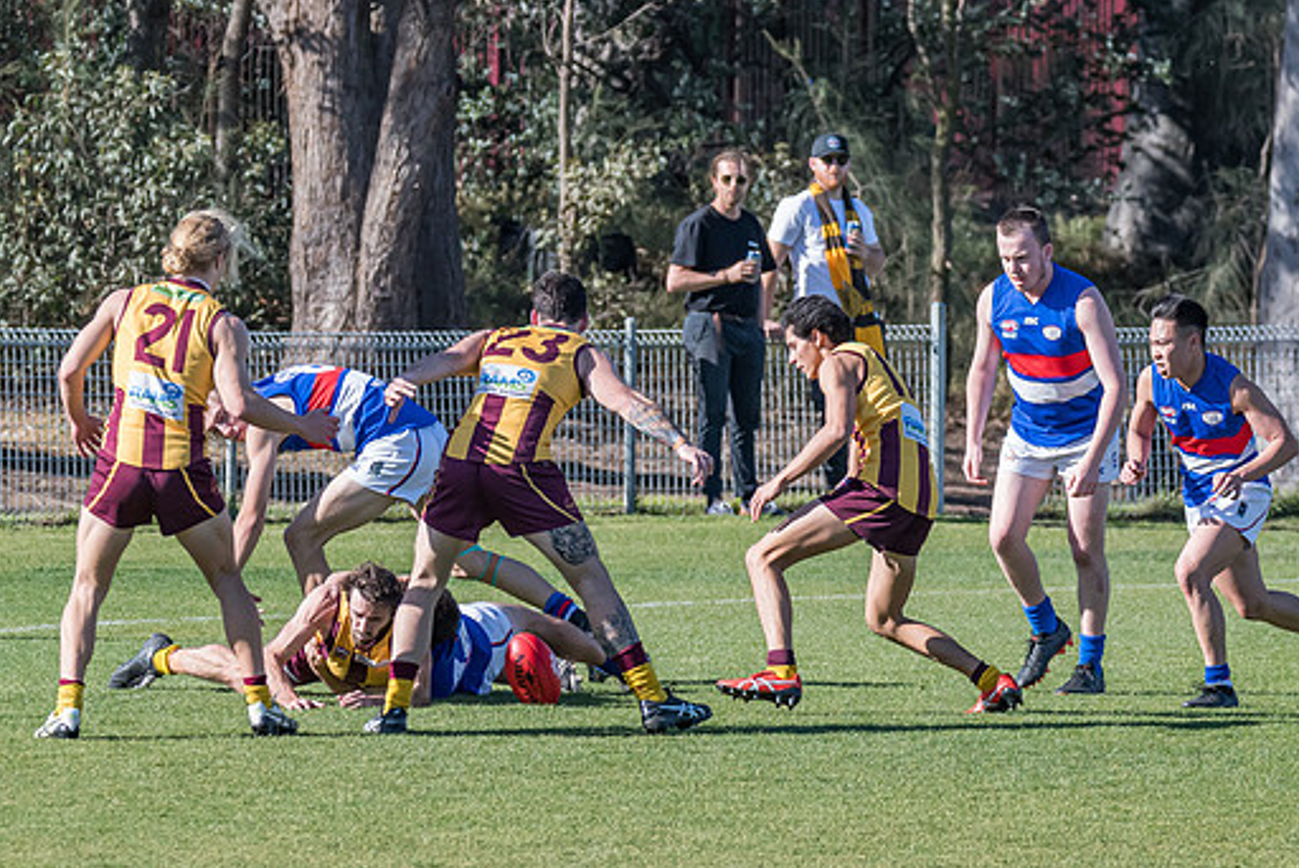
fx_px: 21084
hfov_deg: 3.5
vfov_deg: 2.4
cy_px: 549
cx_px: 646
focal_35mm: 584
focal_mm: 260
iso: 800
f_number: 8
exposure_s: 1/1600
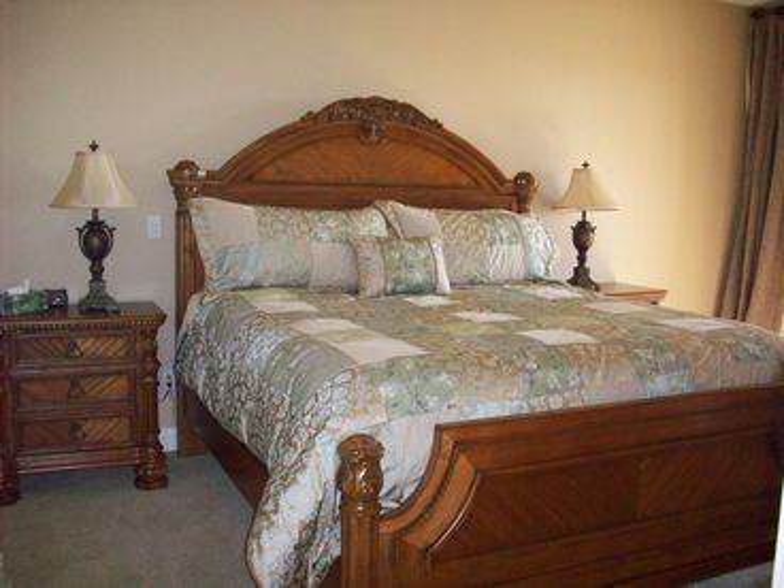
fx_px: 838
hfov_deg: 50.1
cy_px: 294
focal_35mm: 37
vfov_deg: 38.7
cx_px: 392
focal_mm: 6.2
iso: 400
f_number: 2.8
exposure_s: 1/64
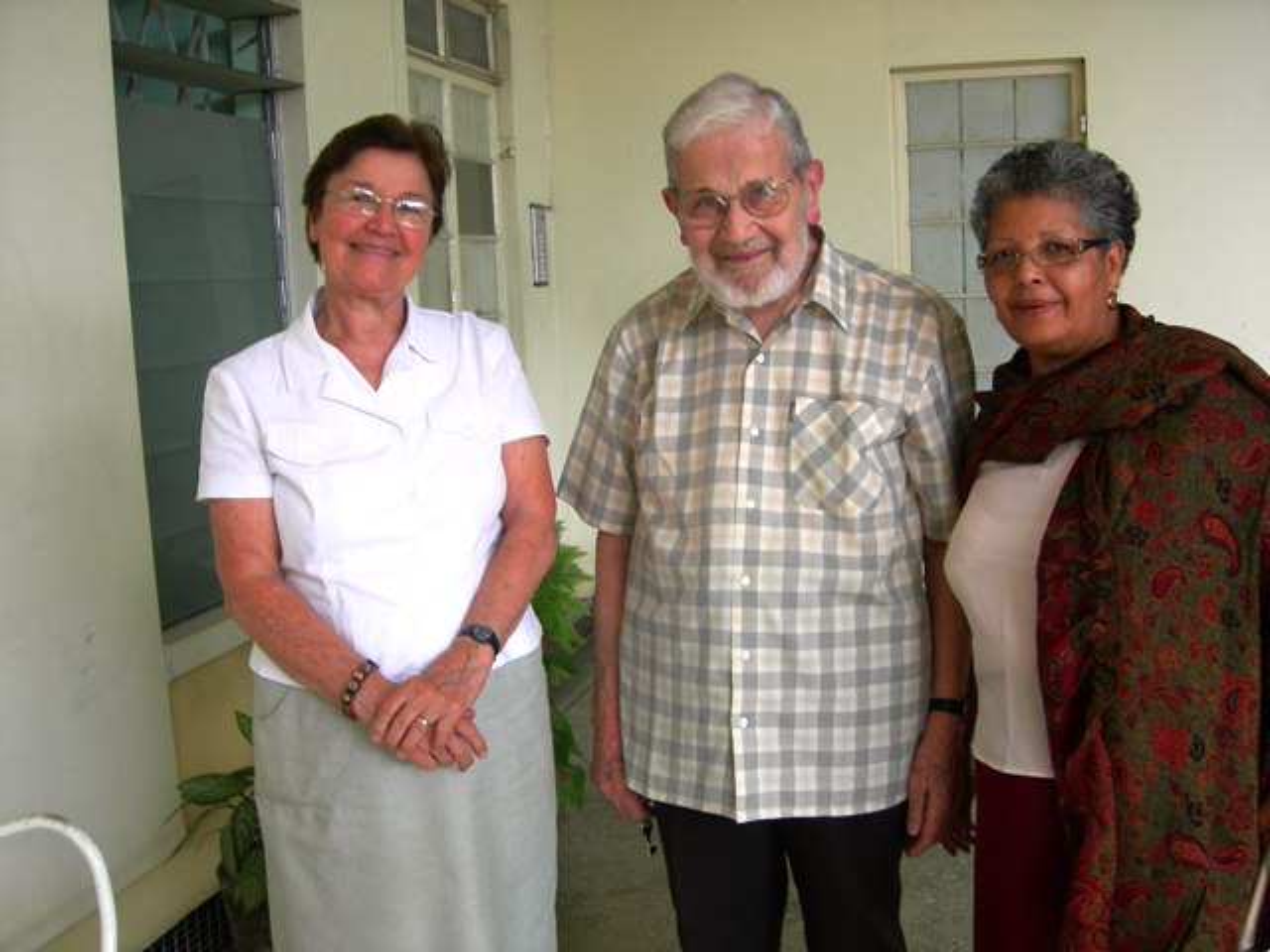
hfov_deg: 51.4
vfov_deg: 39.7
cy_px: 476
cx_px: 635
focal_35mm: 36
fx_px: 1321
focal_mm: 7.5
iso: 64
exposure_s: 1/68.3
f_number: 3.8
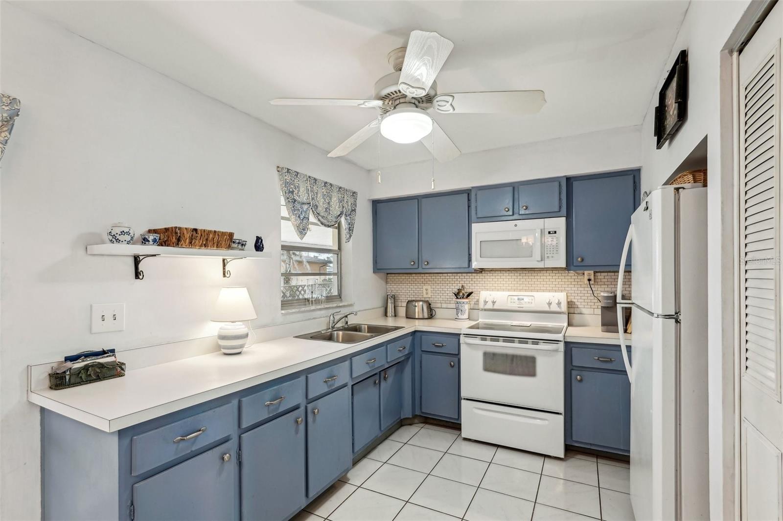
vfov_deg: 73.7
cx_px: 392
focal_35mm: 16
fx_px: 348
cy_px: 260
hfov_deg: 96.7
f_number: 8
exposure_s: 1/8
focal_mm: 16
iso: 400
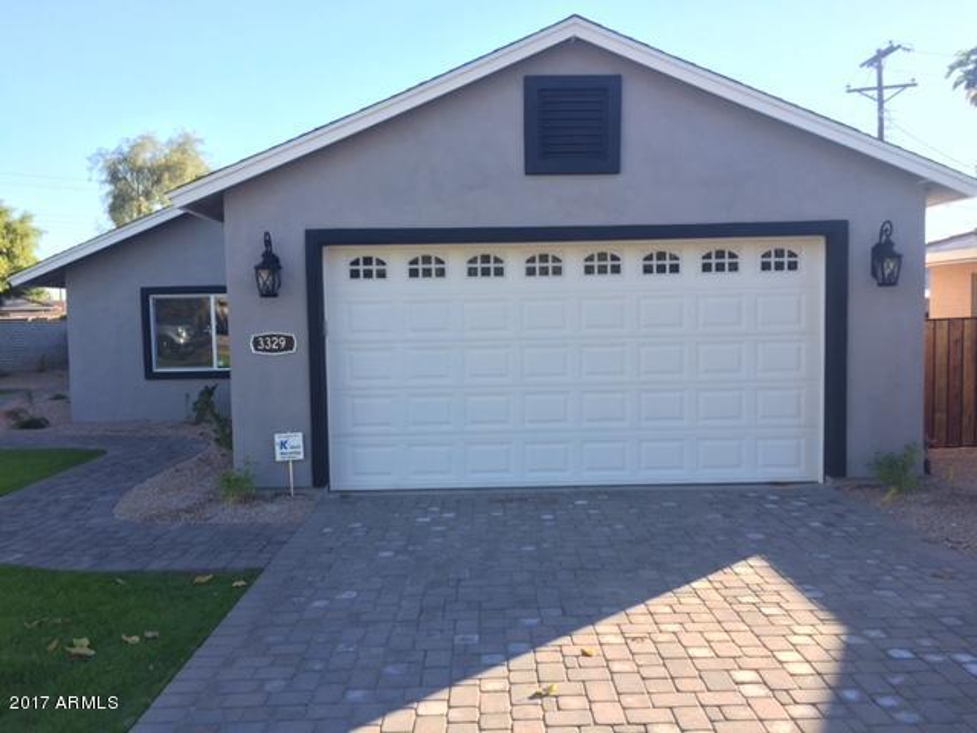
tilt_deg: -3.2
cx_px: 488
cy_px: 366
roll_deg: +1.6
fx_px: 818
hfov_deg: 61.7
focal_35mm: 29
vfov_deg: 48.2
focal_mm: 4.15
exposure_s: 1/309
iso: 32
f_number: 2.2
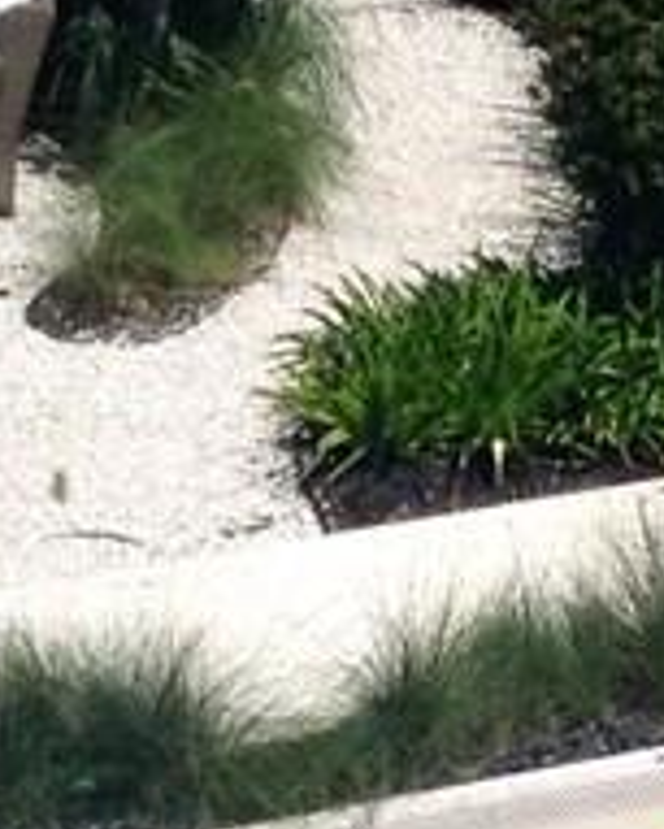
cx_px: 165
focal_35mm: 286
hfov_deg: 5.4
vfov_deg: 6.8
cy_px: 404
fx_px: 7020
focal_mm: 4.28
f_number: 2.4
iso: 64
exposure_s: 1/3247
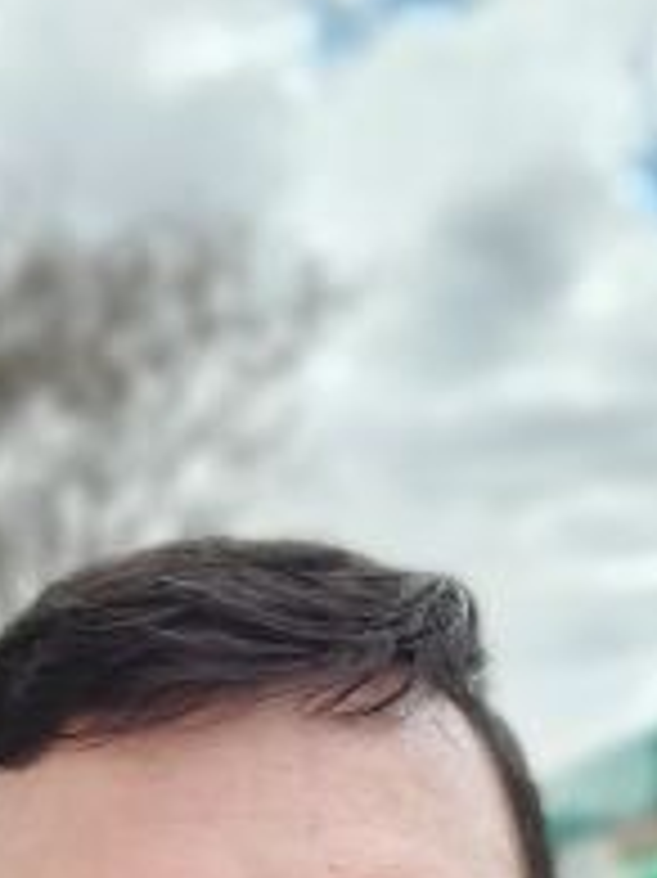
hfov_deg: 18.9
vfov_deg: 22.2
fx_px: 1951
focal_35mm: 77
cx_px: 117
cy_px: 1202
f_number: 2.2
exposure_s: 1/551
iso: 64
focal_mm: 2.67
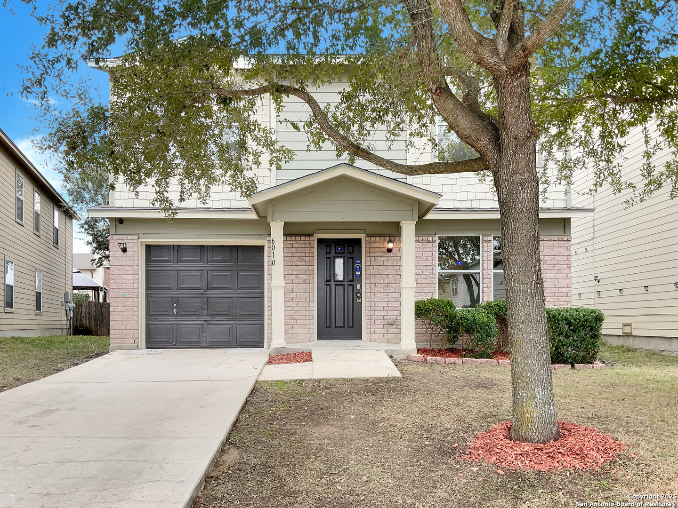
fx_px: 568
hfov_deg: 61.7
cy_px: 254
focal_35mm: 29
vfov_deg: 48.2
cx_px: 339
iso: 20
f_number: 1.8
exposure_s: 1/4400
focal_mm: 3
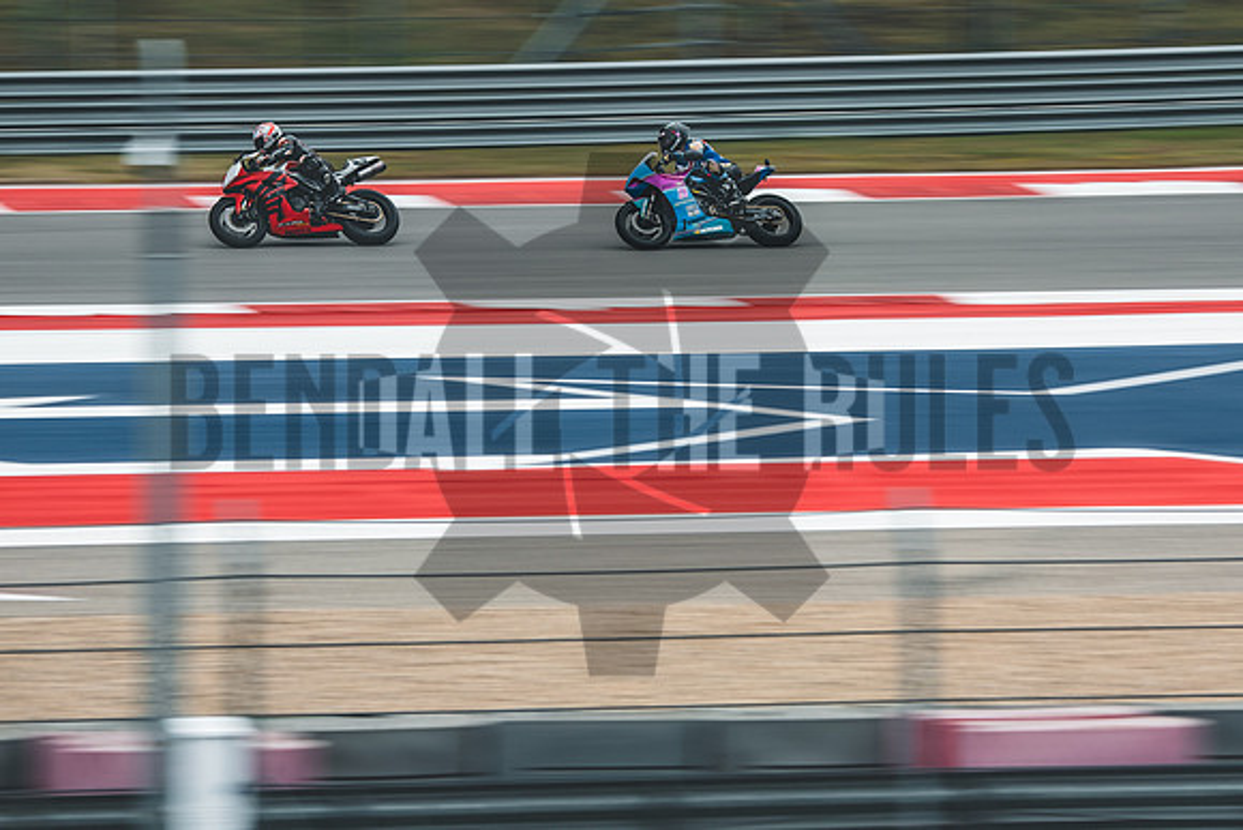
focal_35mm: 397
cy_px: 459
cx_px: 823
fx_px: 13721
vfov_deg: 3.5
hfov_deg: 5.2
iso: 160
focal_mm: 200
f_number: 4.5
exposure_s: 1/60
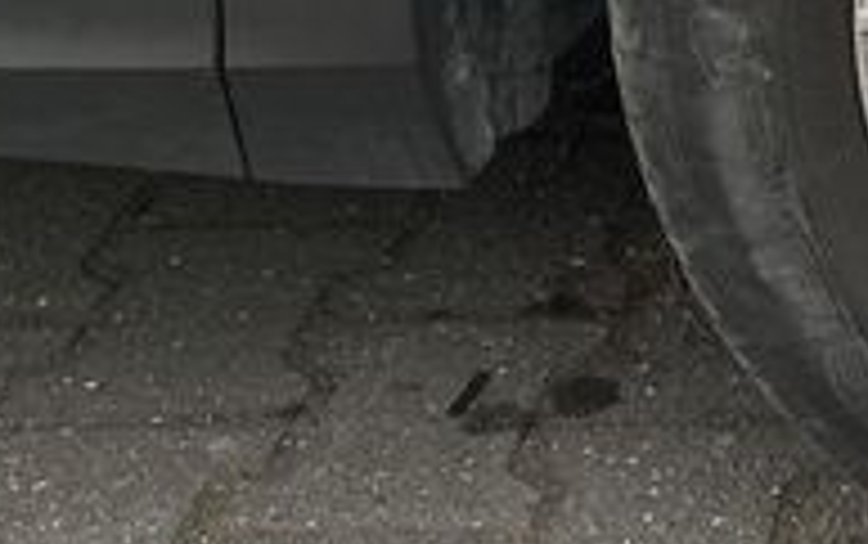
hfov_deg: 14.9
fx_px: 2912
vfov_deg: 10.5
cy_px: -144
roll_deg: -2.2
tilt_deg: -24.6
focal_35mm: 123
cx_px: 1520
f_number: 1.8
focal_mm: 3
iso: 25
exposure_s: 1/461
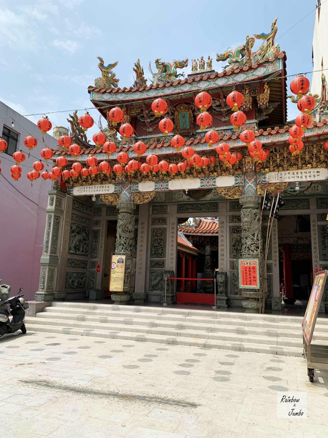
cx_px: 164
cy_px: 219
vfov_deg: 67.3
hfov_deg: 53.1
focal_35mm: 26
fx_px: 328
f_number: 1.8
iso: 25
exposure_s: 1/2364
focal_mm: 4.25
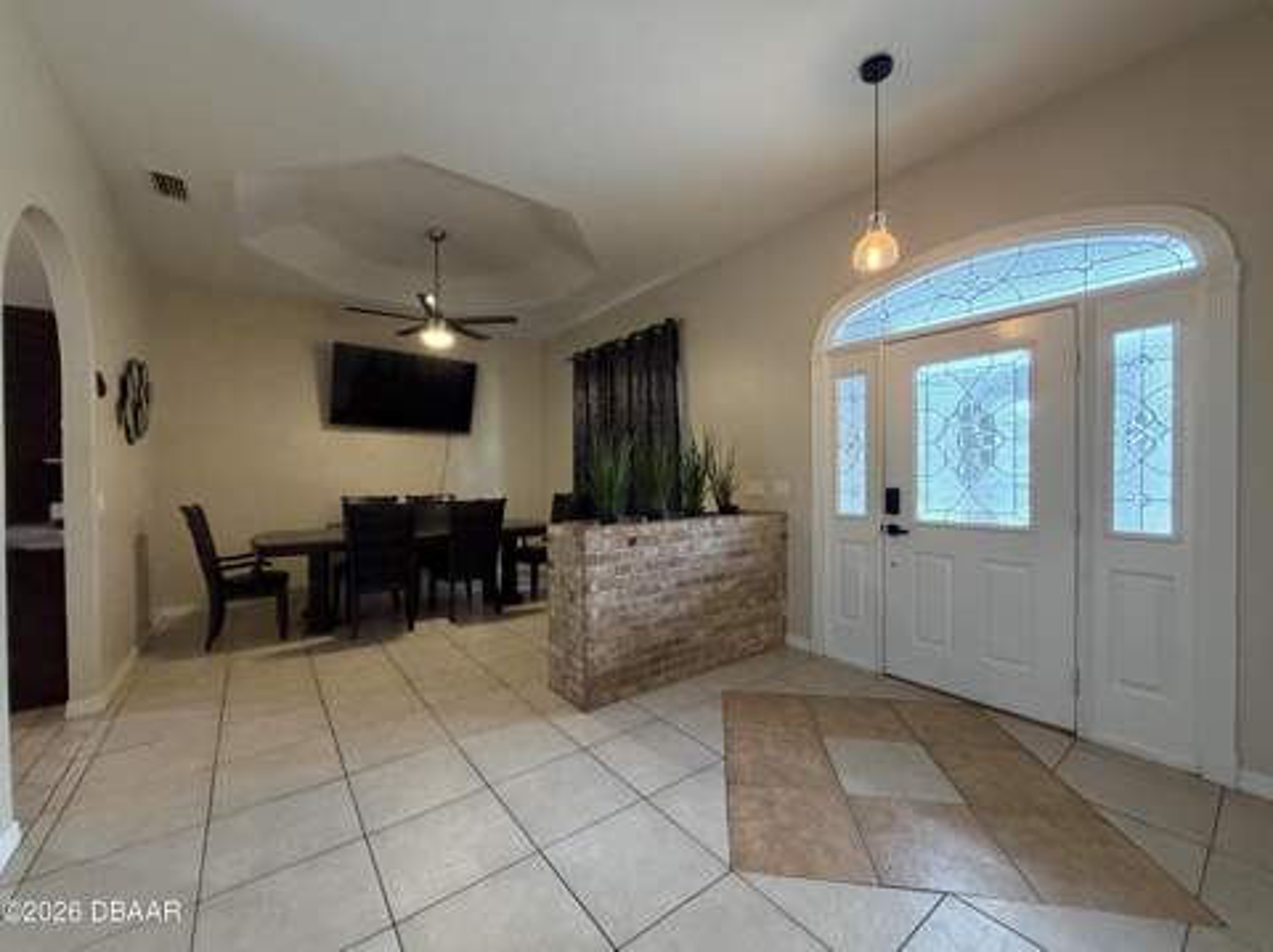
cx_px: 636
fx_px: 514
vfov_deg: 85.6
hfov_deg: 102.1
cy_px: 476
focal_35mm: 14
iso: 500
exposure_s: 1/60
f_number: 2.2
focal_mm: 2.22
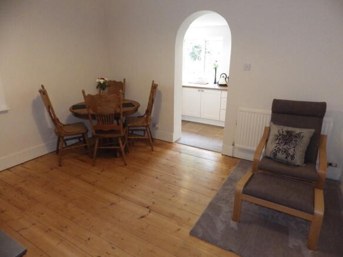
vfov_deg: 61.1
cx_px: 172
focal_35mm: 22
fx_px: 218
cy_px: 128
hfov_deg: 76.4
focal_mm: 4
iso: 640
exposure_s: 1/45
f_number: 3.1
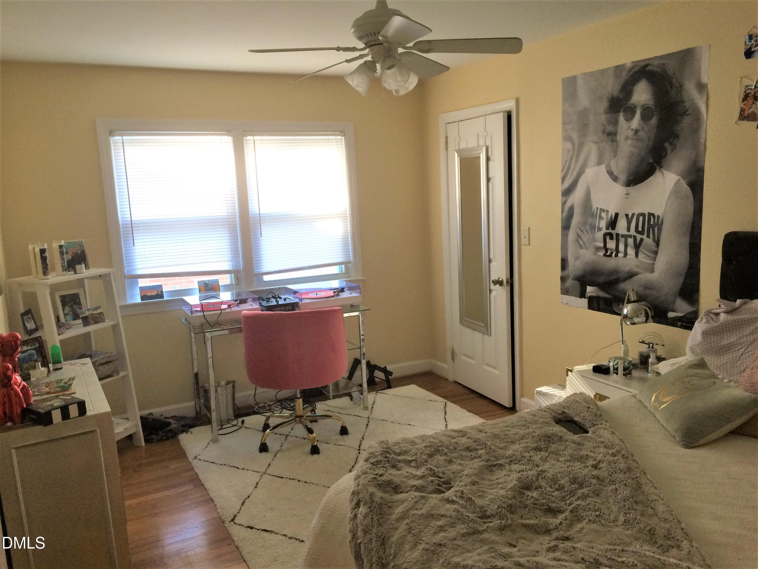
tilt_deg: -10.0
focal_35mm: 29
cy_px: 284
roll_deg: +2.9
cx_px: 379
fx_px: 635
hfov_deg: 61.7
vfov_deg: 48.2
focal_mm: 4.15
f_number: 2.2
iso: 64
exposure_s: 1/30
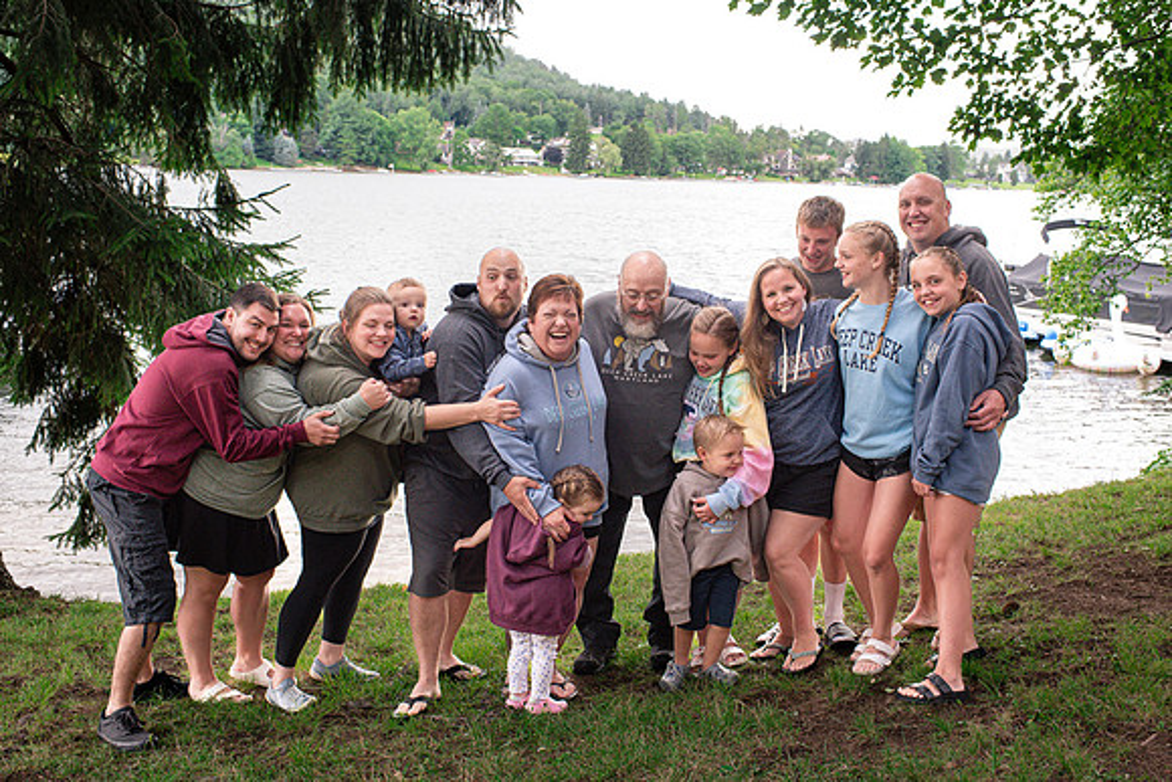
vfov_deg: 36.5
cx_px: 610
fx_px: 1187
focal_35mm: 36
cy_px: 375
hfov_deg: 52.5
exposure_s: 1/160
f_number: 5.6
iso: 1000
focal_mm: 35
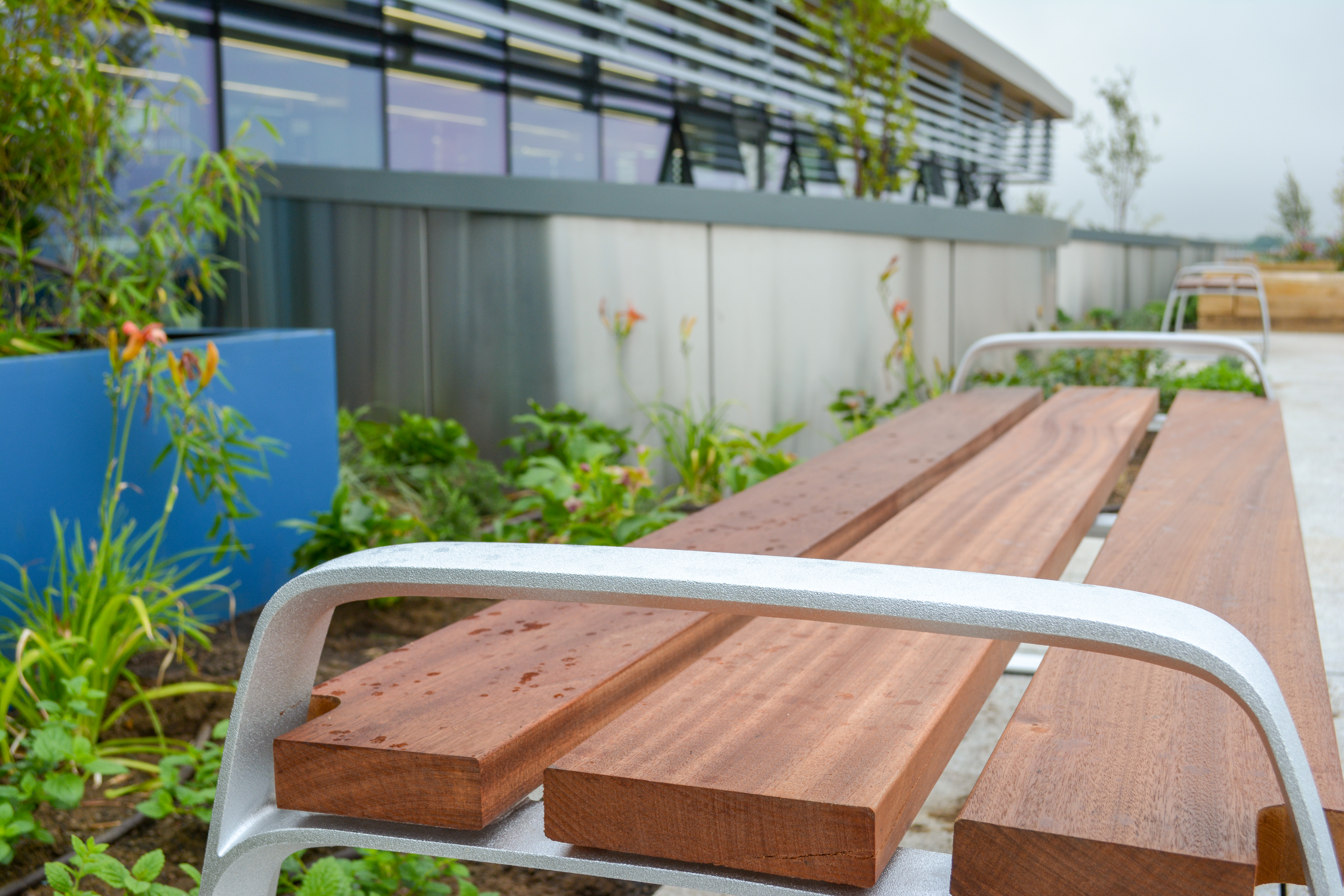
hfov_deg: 49.6
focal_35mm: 39
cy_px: 448
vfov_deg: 34.2
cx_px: 672
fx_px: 1456
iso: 200
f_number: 7.1
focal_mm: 26
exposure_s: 1/200
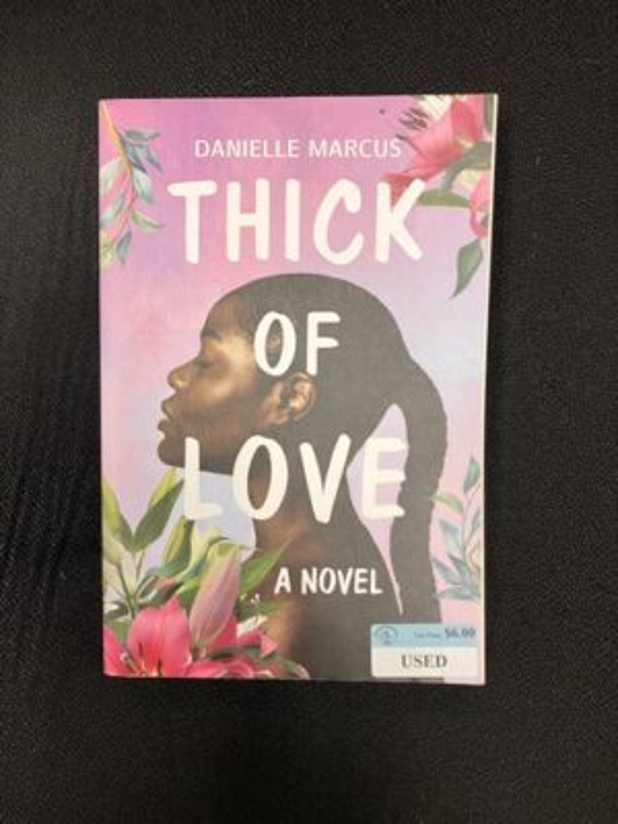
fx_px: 667
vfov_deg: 63.4
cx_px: 309
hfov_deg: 49.7
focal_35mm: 28
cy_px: 412
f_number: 1.8
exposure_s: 1/60
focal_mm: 3.99
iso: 100
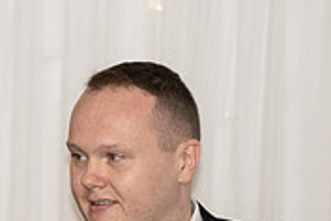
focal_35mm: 718
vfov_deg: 1.9
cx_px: -230
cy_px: 281
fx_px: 6601
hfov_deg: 2.9
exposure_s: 1/160
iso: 400
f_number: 2.8
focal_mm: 195
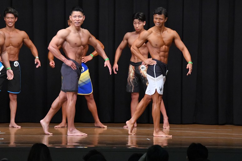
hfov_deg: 9.5
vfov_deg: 6.3
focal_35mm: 217
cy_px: 80
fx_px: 1458
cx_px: 121
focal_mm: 145
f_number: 5.6
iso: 8000
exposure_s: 1/400
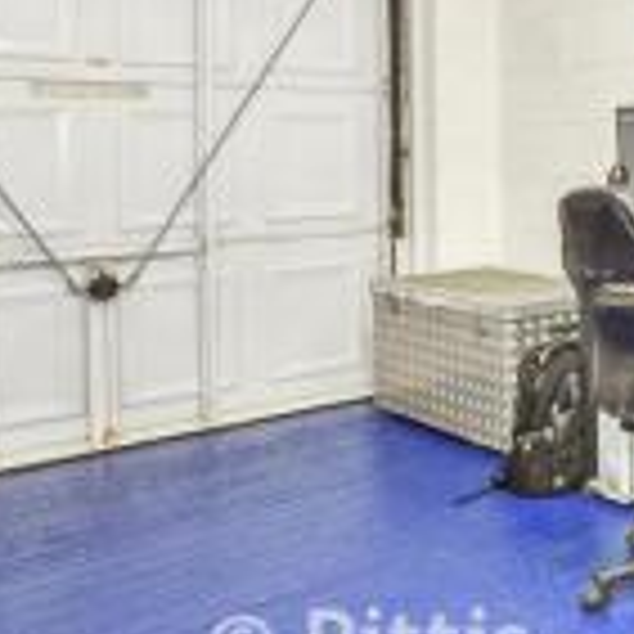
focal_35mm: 43
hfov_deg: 28.6
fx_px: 891
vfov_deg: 38.1
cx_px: 904
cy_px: 155
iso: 200
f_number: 8
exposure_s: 1/3
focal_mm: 10
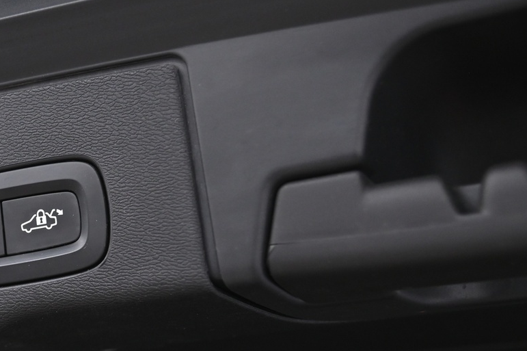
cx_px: -5
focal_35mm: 80
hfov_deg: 24.2
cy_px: 278
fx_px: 1170
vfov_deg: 16.9
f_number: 4
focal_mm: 38
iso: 2000
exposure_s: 1/80
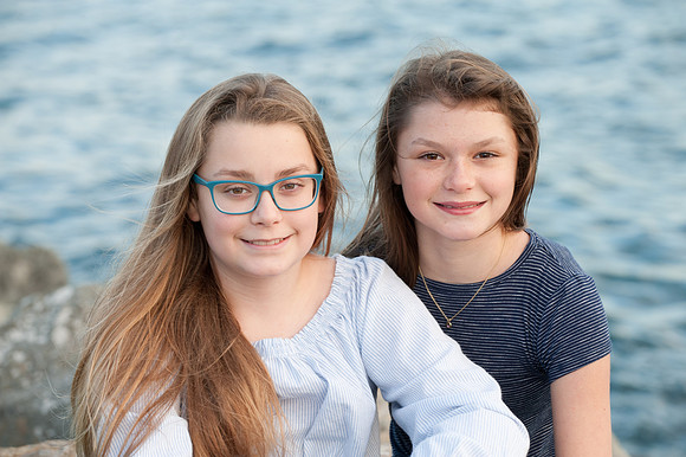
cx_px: 343
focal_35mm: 125
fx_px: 2380
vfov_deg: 11.0
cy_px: 228
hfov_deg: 16.4
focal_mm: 125
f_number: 5.6
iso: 500
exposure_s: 1/200
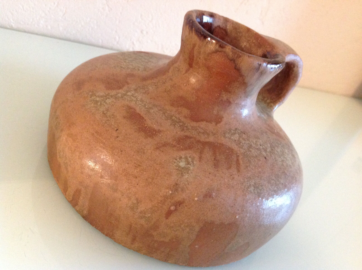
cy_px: 135
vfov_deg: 40.6
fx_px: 365
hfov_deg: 52.7
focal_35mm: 35
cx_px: 181
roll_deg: -26.4
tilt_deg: -29.8
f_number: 2.4
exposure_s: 1/17
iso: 400
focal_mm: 4.28
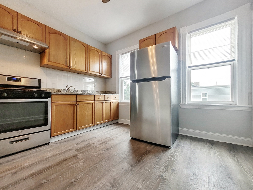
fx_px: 95
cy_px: 95
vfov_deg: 89.9
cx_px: 126
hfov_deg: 106.2
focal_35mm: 13
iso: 80
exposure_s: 1/120
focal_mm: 1.74
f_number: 2.2
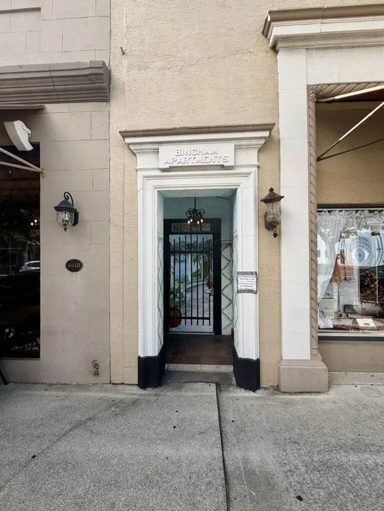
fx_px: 207
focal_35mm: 14
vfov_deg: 102.1
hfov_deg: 85.7
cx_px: 192
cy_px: 256
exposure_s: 1/502
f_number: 2.2
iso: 50
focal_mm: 2.22
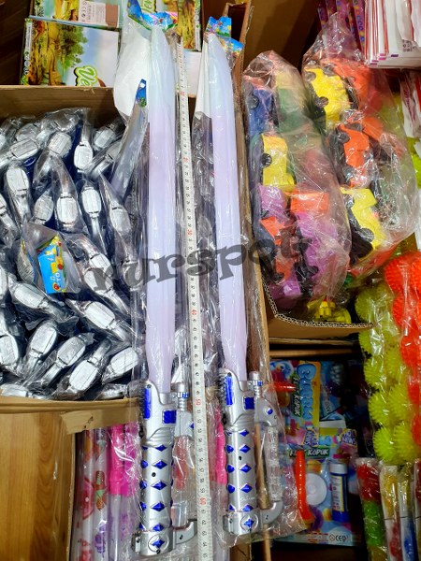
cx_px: 210
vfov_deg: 67.3
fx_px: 422
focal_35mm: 26
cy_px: 280
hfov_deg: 53.1
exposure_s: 1/50
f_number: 2.4
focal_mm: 4.32
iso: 200
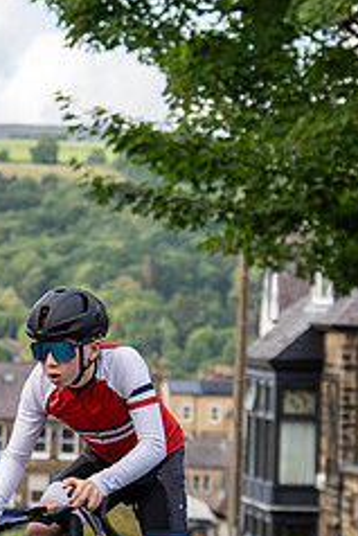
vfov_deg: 9.3
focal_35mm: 221
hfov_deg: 6.2
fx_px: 3292
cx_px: -183
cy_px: 121
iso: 160
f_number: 3.5
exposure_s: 1/800
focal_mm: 70
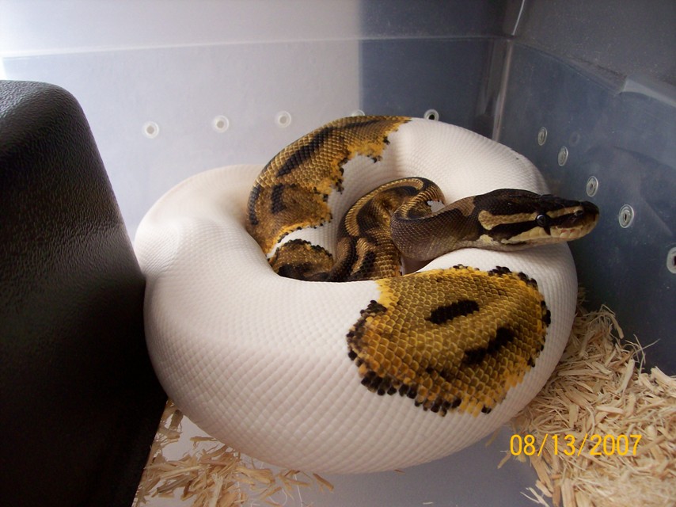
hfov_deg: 51.4
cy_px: 254
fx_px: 703
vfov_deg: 39.6
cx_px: 338
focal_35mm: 36
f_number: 2.7
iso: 80
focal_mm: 6
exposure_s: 1/40
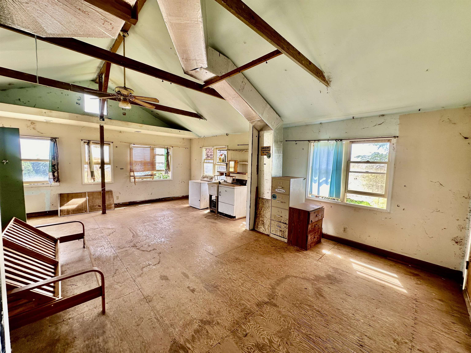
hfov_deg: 102.1
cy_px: 176
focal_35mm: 14
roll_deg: -1.6
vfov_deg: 85.7
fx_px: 190
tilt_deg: -4.9
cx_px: 236
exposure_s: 1/99
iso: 40
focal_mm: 2.22
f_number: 2.2
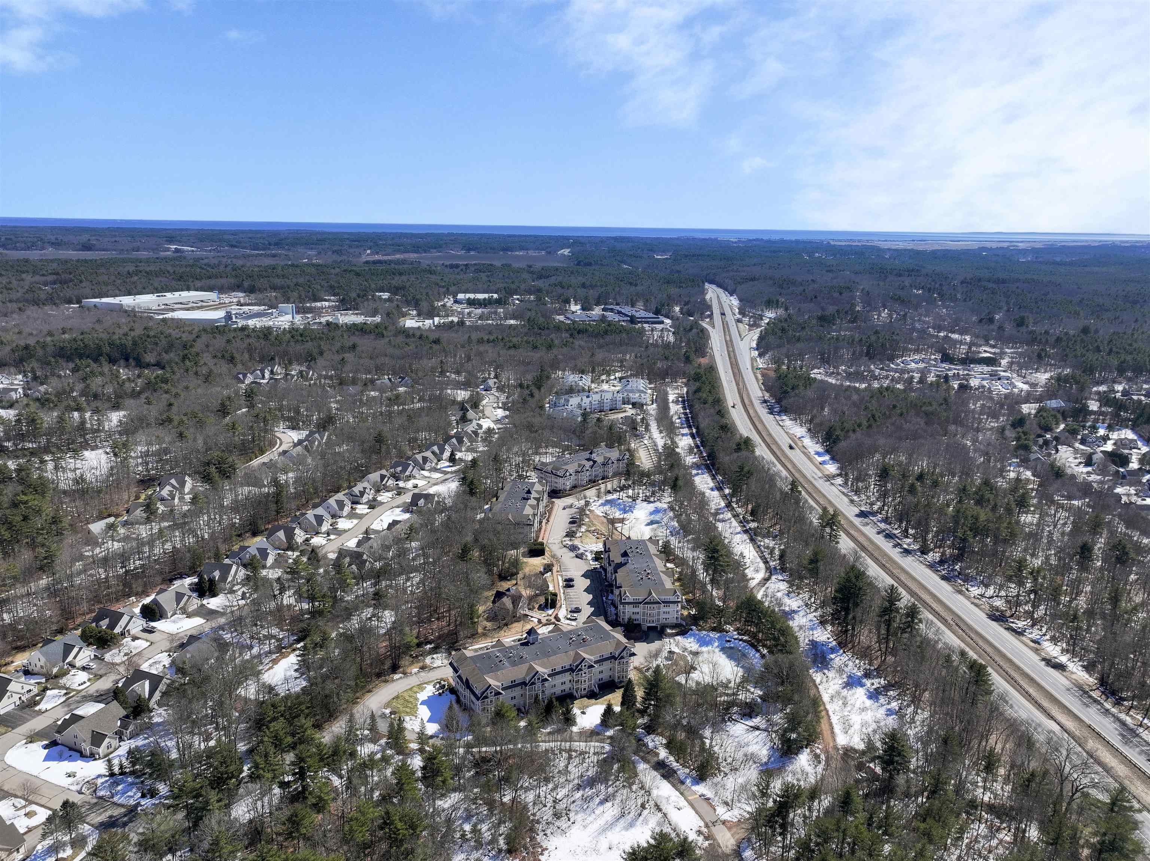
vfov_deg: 56.8
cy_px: 430
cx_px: 575
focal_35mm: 24
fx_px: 797
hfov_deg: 71.6
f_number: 2.8
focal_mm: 12.29
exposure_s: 1/5000
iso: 130
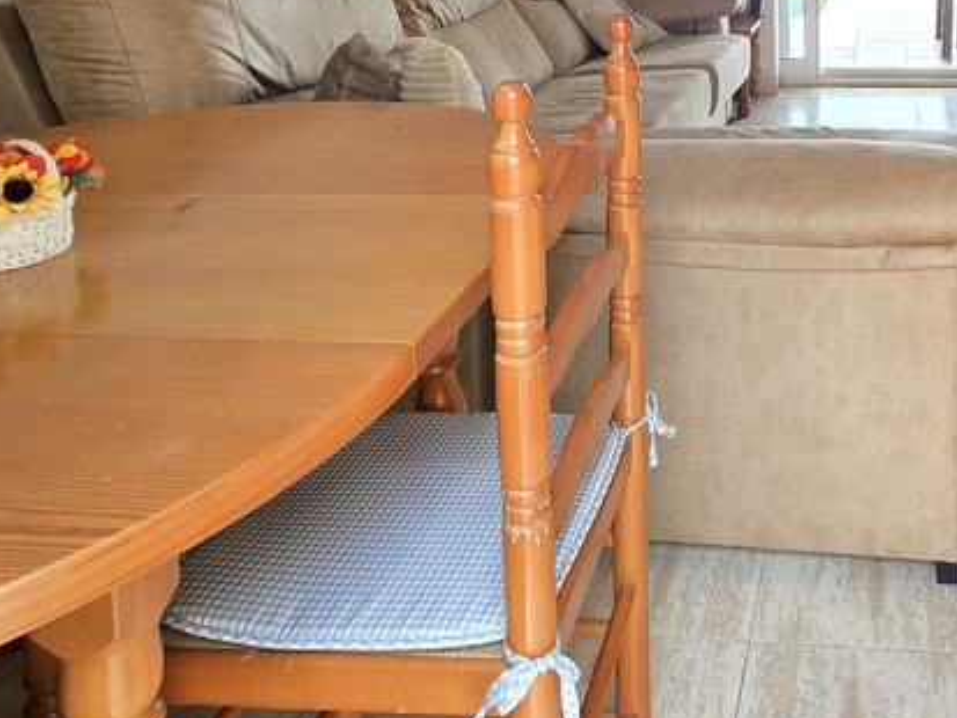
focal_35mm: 34
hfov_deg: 49.7
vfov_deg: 36.1
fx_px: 940
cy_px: -53
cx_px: 806
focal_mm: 2.2
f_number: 2.2
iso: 100
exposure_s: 1/100
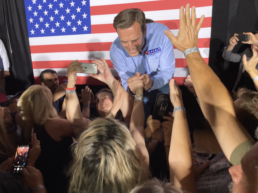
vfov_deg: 49.7
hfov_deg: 63.4
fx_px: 209
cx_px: 129
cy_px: 96
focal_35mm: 28
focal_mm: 3.99
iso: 100
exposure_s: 1/60
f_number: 1.8
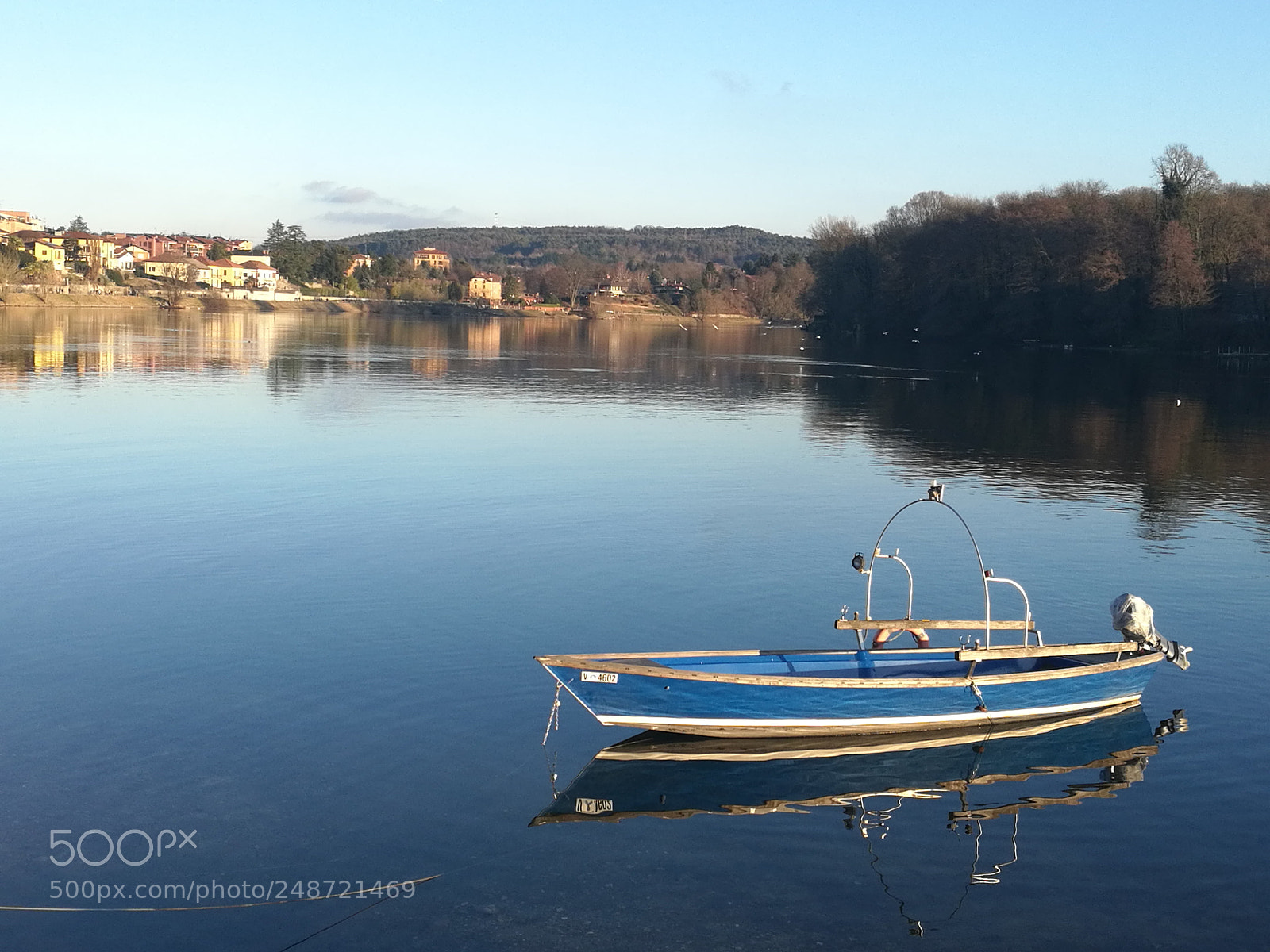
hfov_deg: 39.7
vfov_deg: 30.3
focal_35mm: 48
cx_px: 635
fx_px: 1761
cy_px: 476
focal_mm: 4.5
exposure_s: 1/305
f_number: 2.2
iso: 50
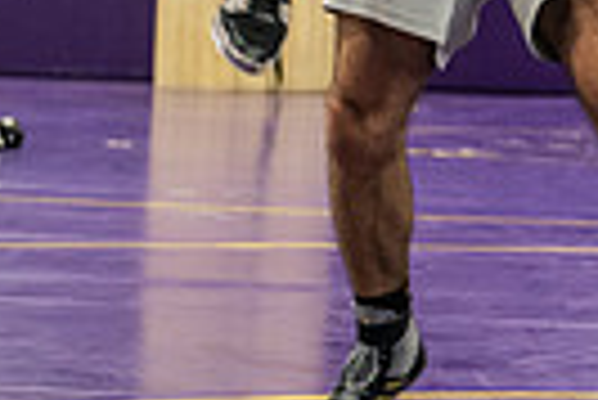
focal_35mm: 252
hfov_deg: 8.0
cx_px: 836
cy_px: -312
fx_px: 4191
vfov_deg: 5.4
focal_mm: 58
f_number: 3.5
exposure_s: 1/200
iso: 1600
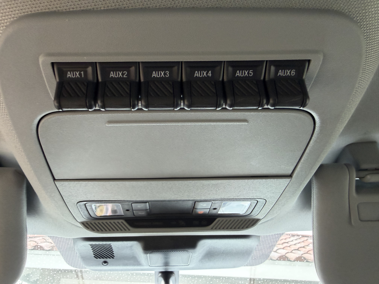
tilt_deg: +34.9
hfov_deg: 71.6
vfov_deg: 56.8
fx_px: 263
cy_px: 142
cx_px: 190
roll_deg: -2.5
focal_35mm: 24
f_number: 2.2
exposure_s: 1/120
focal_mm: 2.22
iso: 250
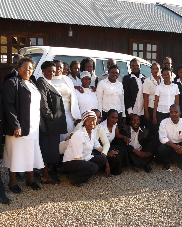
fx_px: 330
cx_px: 127
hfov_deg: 30.5
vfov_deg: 38.0
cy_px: 112
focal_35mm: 49
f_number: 4
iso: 100
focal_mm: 6.2
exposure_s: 1/160
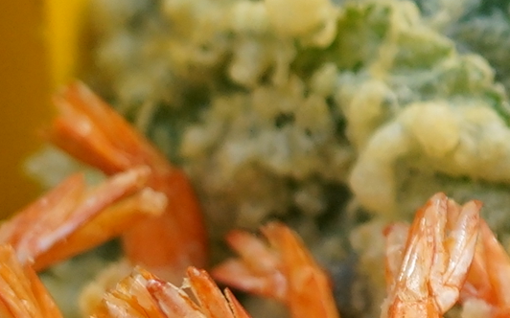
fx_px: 4001
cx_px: 1166
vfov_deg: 4.6
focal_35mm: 288
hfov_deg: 6.9
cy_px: 75
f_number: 2.8
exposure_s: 1/2000
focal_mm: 50
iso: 1000
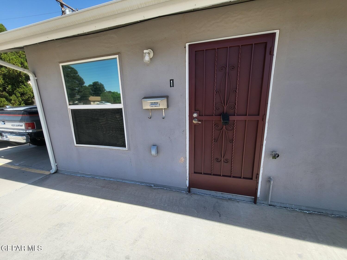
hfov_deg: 106.2
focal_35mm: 13
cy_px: 130
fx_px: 130
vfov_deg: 89.9
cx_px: 174
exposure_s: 1/694
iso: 32
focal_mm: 1.74
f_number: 2.2
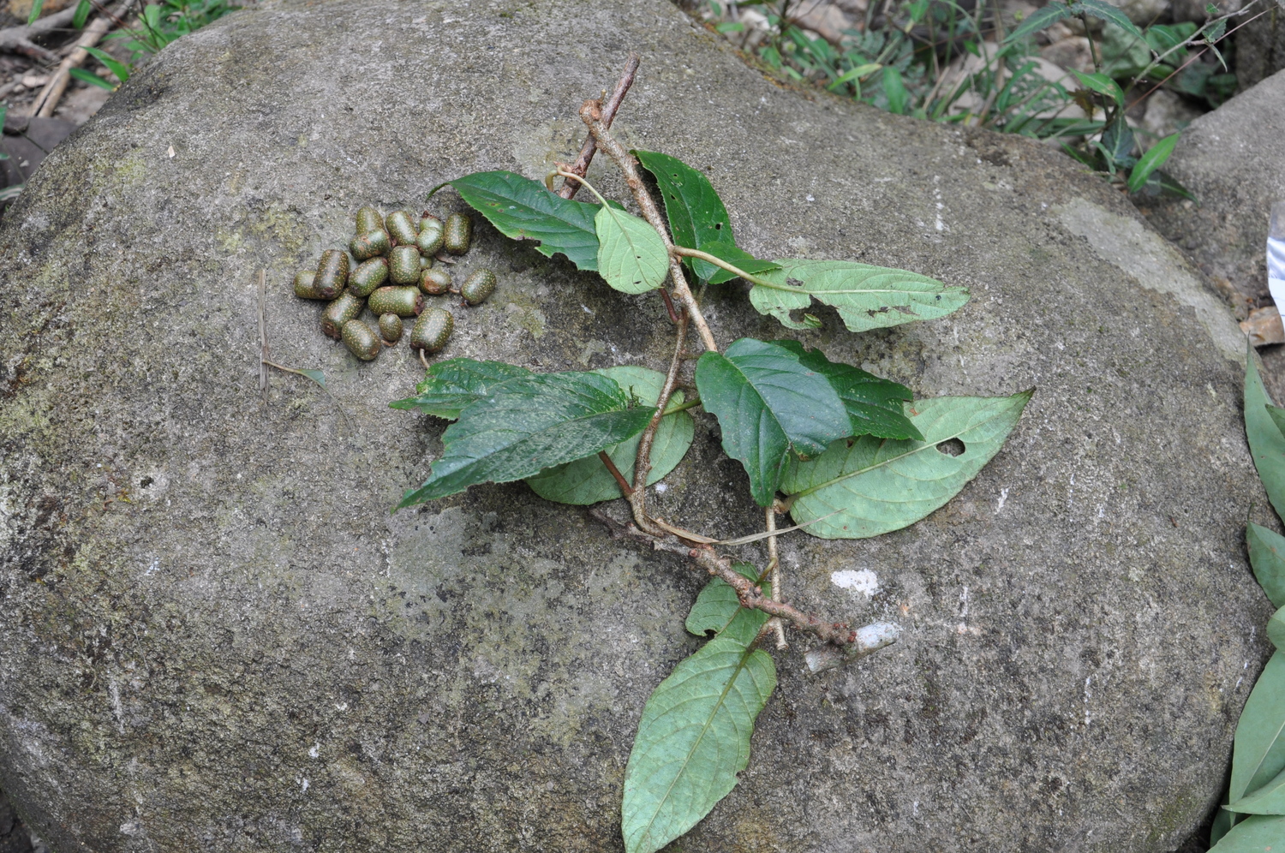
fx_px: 1818
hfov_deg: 38.9
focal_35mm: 51
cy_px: 426
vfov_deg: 26.4
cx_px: 642
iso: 200
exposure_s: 1/50
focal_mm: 34
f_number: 7.1
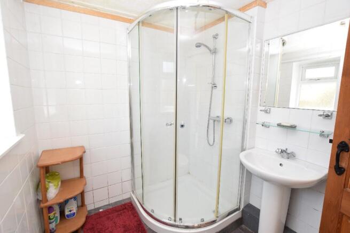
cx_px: 175
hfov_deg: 100.4
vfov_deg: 77.4
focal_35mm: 15
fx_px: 146
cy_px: 116
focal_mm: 10
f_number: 5.6
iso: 800
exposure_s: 1/125
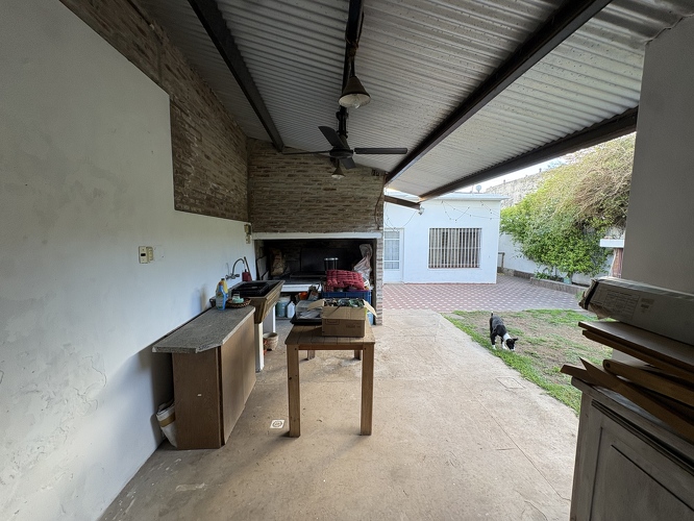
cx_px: 347
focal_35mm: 14
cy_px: 260
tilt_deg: -4.3
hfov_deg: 102.0
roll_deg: +0.5
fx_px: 281
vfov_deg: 85.7
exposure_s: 1/99
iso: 64
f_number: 2.2
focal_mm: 2.22
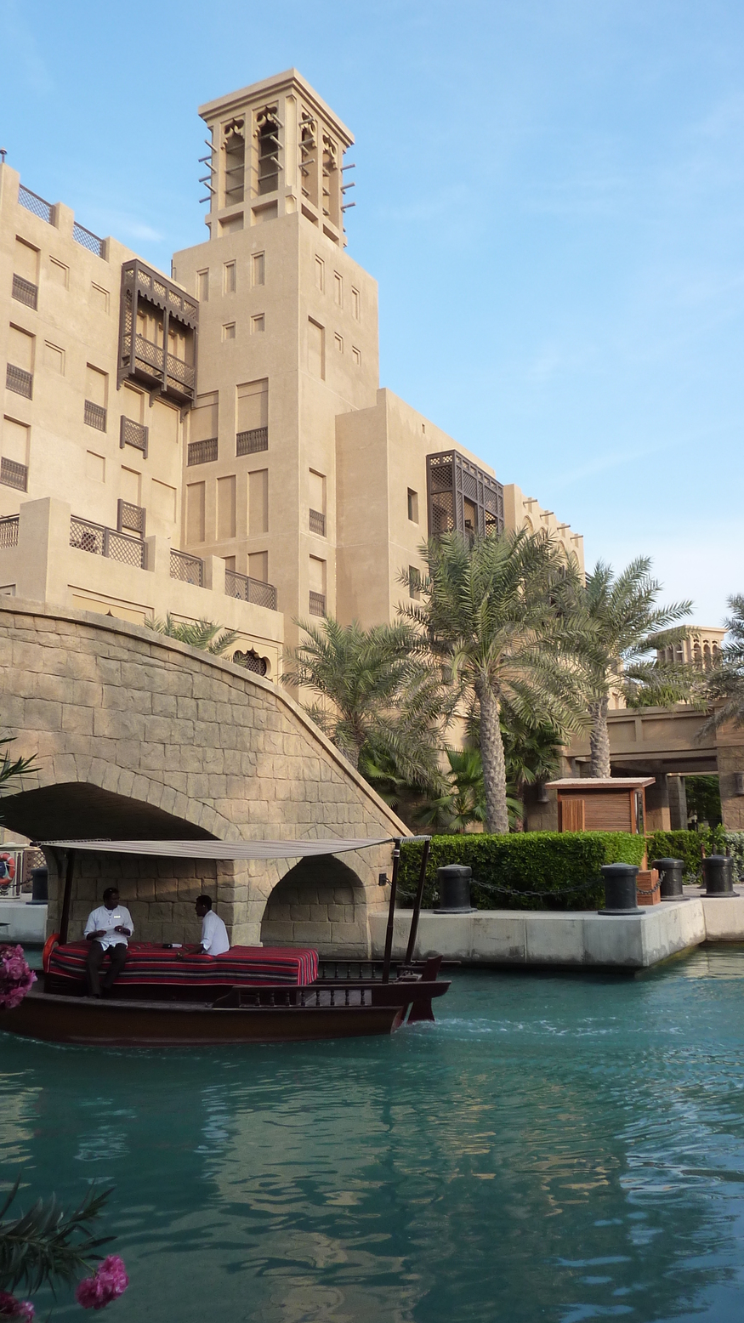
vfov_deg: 67.9
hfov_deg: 41.4
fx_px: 982
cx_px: 429
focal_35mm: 28
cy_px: 658
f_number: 4
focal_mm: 4.1
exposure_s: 1/200
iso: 125
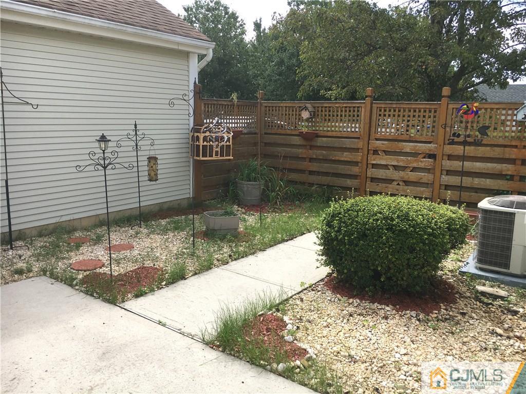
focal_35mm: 29
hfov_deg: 61.7
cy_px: 197
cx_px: 263
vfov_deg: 48.2
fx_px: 441
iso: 25
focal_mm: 4.15
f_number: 2.2
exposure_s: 1/884
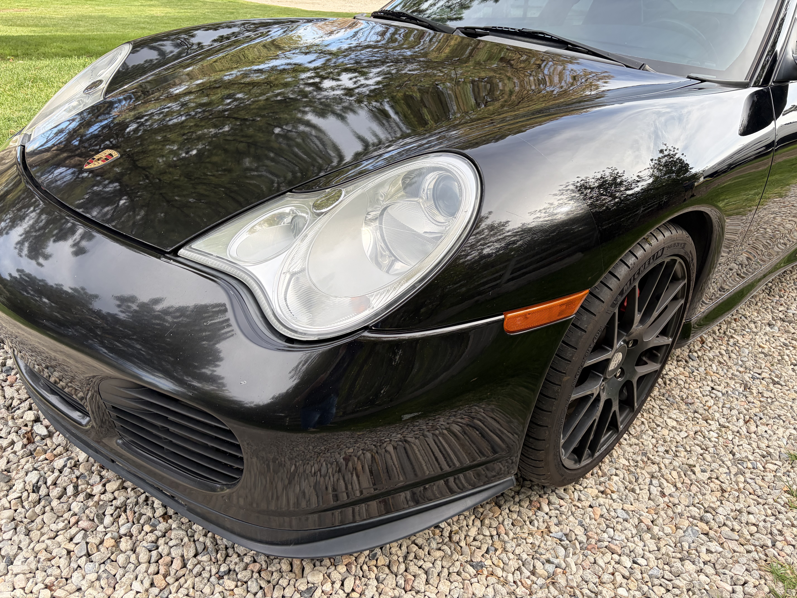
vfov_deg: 53.1
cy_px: 299
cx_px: 398
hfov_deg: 67.3
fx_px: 599
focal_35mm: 26
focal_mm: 5.96
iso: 50
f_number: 1.6
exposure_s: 1/581
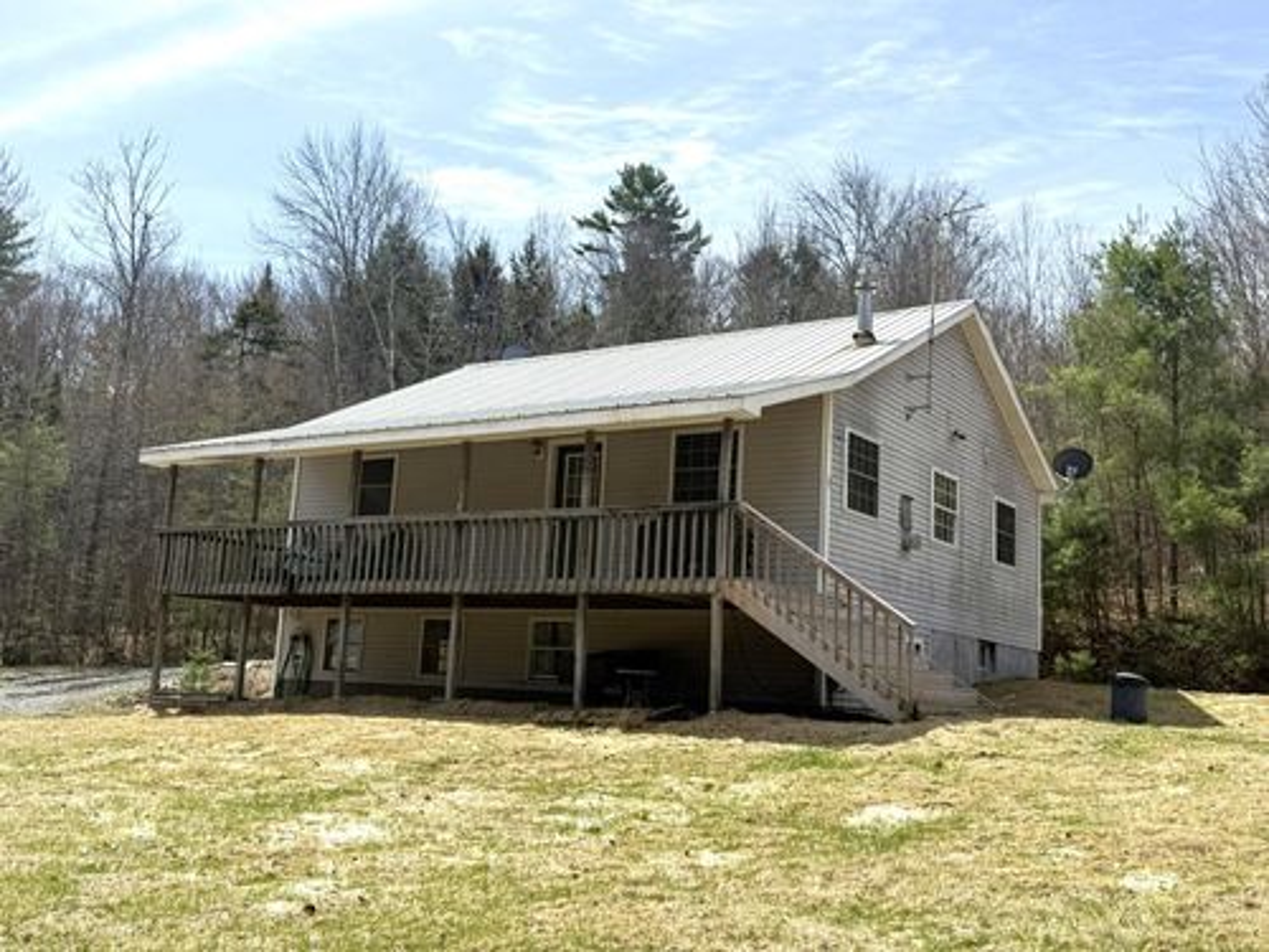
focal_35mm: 36
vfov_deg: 39.7
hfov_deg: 51.4
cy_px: 476
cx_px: 634
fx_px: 1320
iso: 80
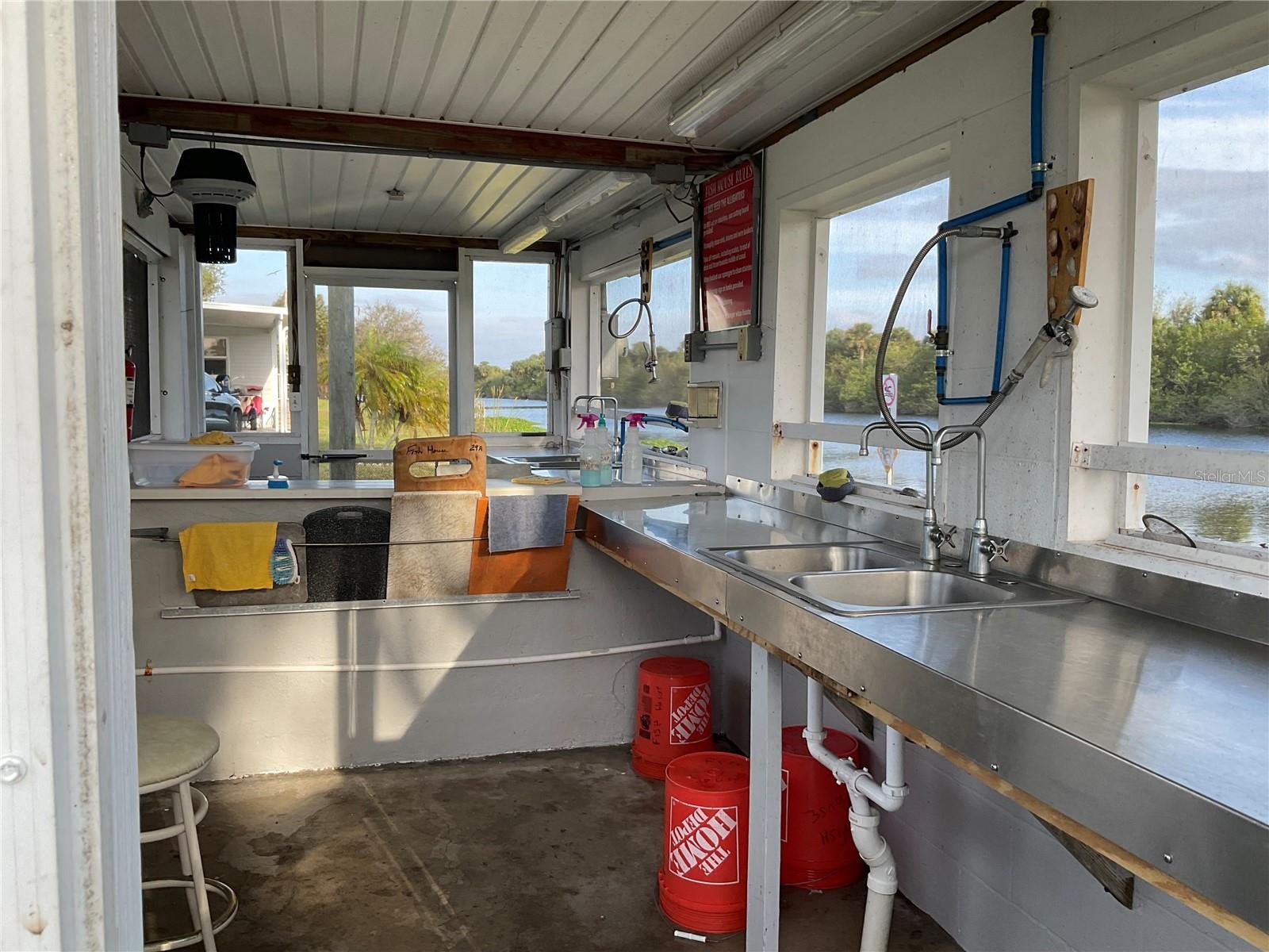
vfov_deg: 48.2
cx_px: 634
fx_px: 1063
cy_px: 476
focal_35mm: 29
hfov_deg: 61.7
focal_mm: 3
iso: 16
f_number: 1.8
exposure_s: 1/163
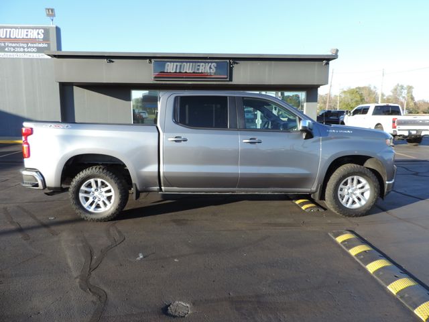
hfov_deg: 71.6
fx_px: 297
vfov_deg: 56.8
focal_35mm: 24
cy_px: 161
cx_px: 214
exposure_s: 1/320
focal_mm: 4.3
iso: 80
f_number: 3
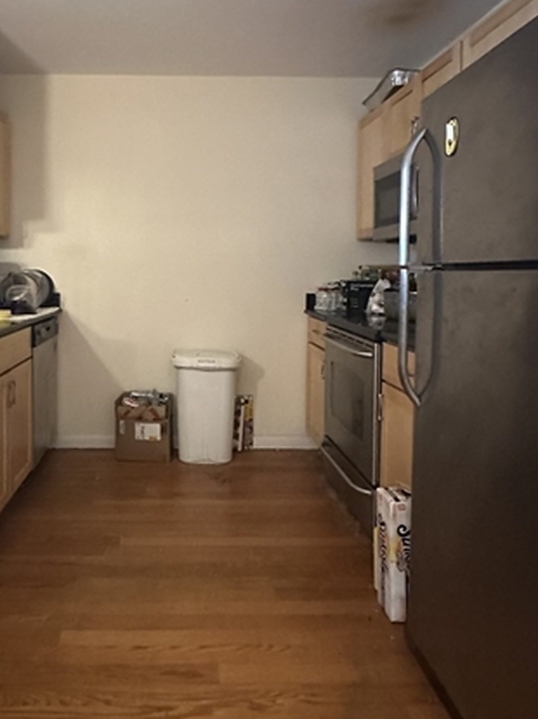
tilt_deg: -1.6
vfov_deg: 66.6
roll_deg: -0.6
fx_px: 539
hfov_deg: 52.0
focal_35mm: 26
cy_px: 283
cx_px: 179
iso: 1250
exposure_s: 1/40
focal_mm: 2.22
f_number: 2.2
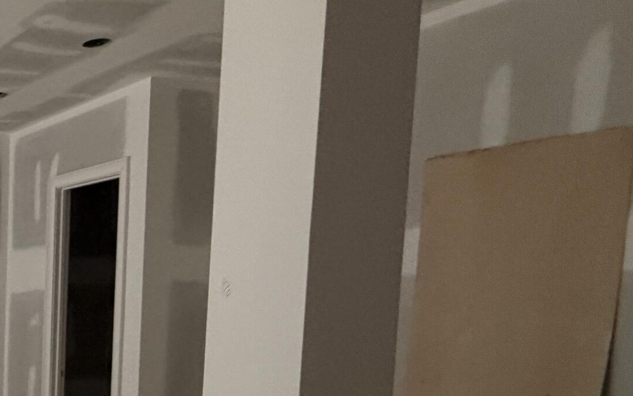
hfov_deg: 34.0
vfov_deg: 29.9
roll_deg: -0.6
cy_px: 357
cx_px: -196
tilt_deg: -5.4
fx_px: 707
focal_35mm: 41
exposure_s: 1/67
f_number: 2.2
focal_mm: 2.22
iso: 320
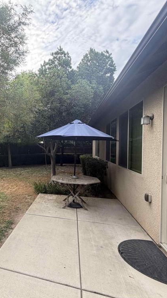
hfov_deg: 47.7
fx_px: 165
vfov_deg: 83.9
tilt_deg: -0.9
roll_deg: -0.4
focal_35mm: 21
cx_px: 15
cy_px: 151
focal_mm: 2.22
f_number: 2.2
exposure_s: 1/121
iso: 64
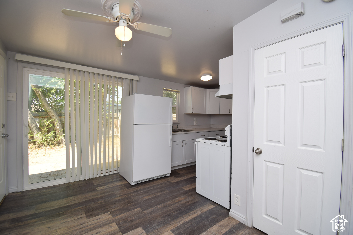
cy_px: 118
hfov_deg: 100.4
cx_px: 176
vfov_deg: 77.3
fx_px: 147
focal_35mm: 15
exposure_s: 1/125
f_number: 5.6
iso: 160
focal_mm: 10
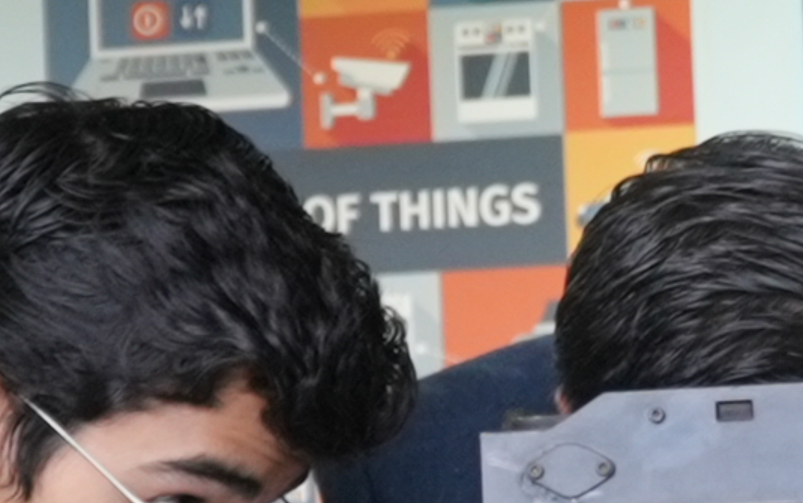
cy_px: 398
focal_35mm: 174
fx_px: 3810
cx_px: 587
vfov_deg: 7.5
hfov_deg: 12.0
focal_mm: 22
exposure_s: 1/30
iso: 1000
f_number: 4
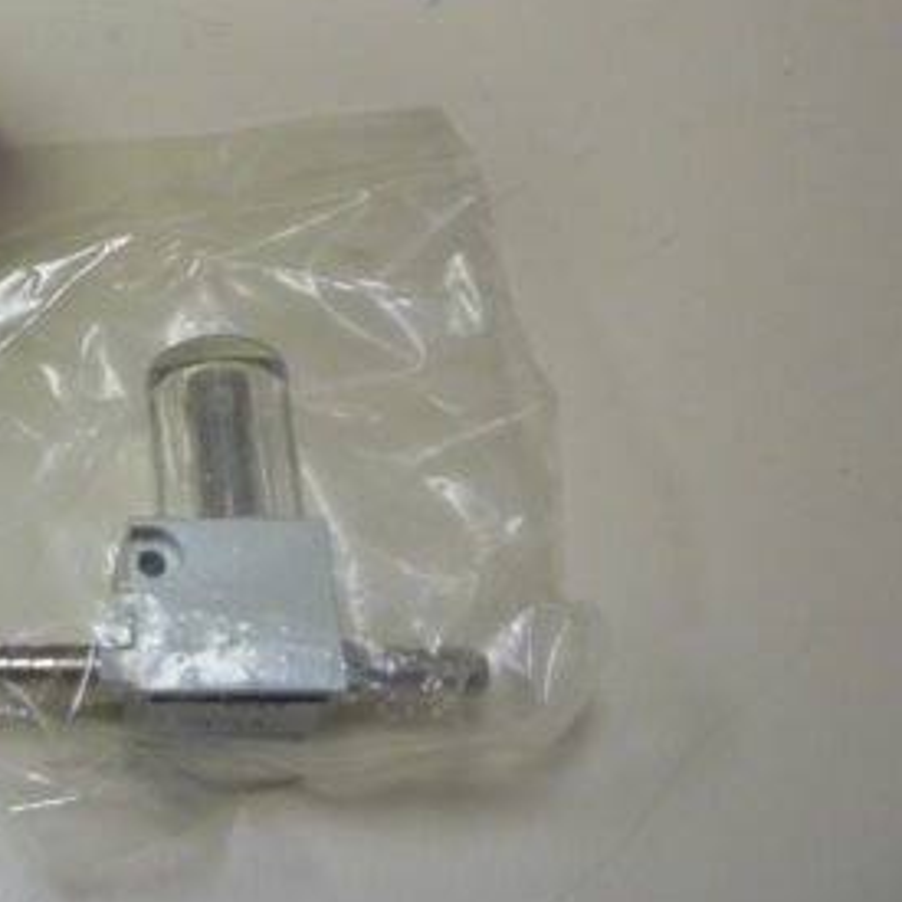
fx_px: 1651
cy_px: 184
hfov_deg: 28.3
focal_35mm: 56
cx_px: -43
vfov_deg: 29.9
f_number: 3.3
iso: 250
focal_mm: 5.2
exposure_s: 1/30
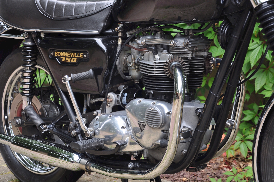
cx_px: 137
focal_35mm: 78
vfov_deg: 17.4
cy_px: 91
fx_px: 593
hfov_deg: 26.0
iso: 220
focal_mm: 52
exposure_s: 1/30
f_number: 5.6
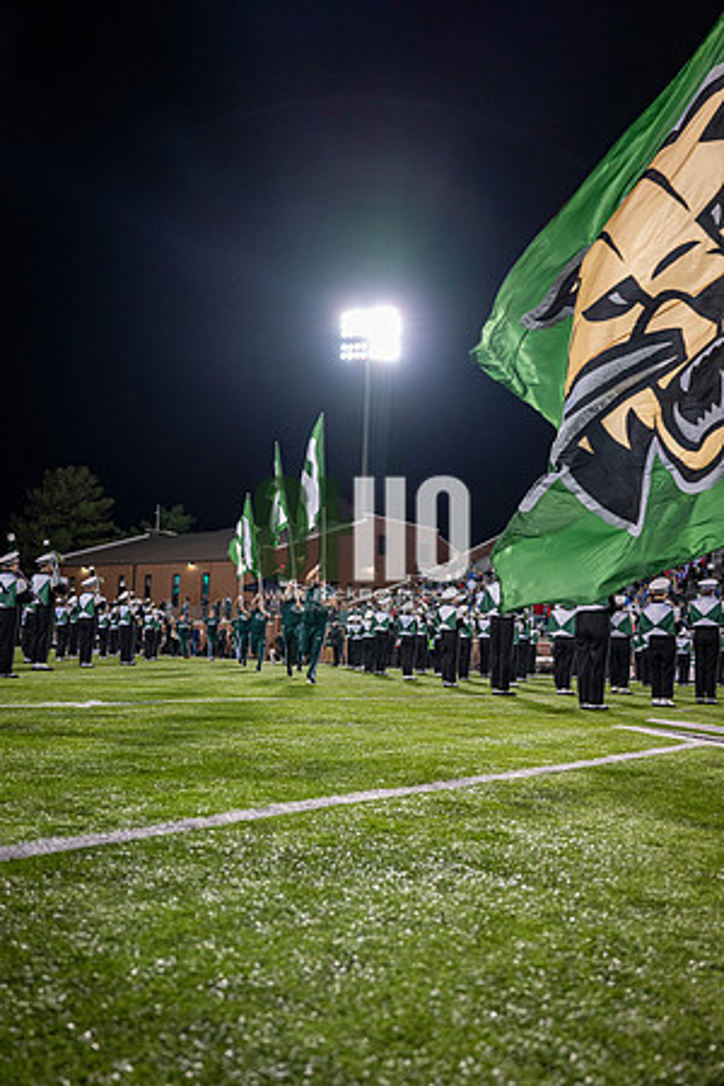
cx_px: 362
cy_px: 543
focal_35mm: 32
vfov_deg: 59.5
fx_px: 950
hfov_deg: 41.7
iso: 1250
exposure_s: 1/500
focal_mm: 31.5
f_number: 3.2
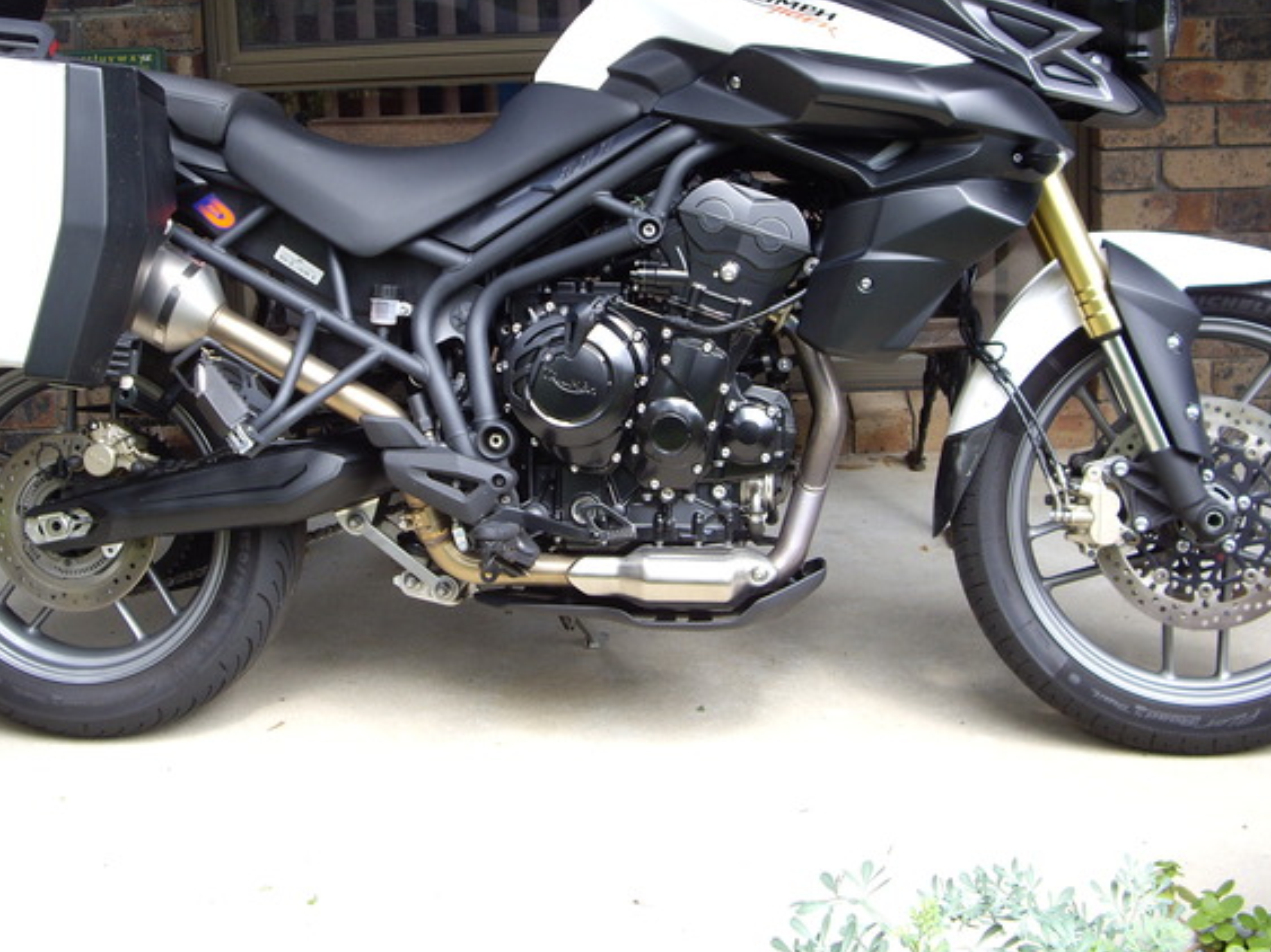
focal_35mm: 54
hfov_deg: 35.5
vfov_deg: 26.9
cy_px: 336
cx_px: 537
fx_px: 1982
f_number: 2.8
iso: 100
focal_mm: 7.9
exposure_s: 1/100
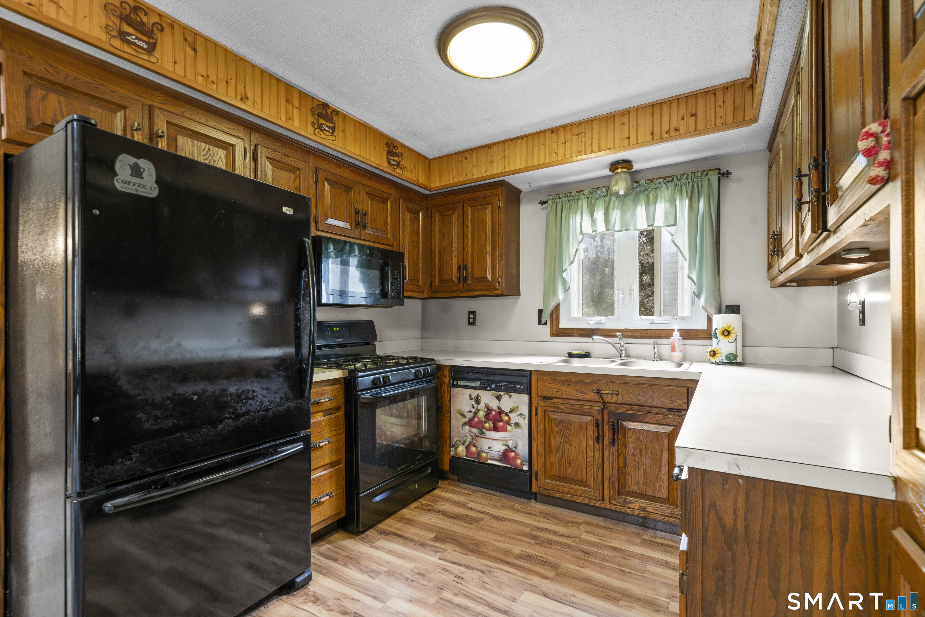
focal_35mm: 15
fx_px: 385
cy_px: 308
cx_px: 462
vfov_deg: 77.3
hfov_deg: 100.4
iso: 400
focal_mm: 15
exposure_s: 1/2.5
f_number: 7.1
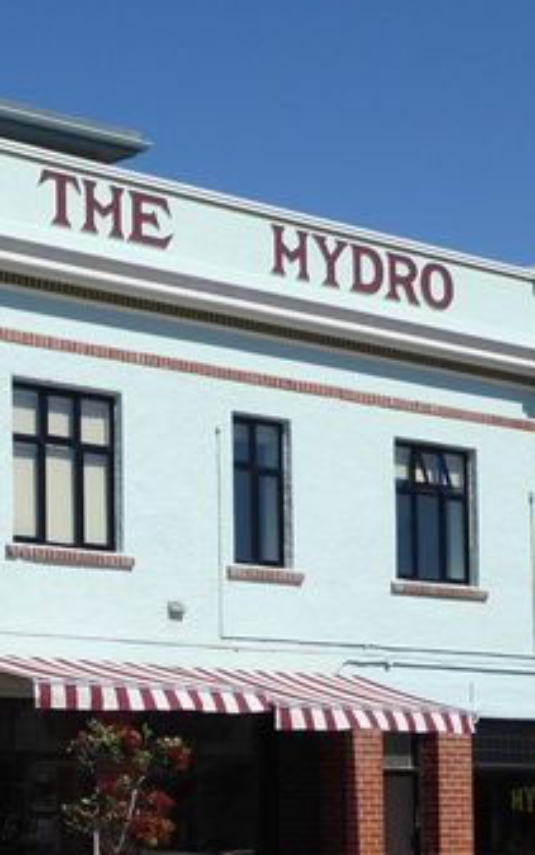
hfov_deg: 12.8
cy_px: 627
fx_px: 2283
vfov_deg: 21.0
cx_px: -208
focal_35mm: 98
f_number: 3.7
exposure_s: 1/1000
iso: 80
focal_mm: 6.7
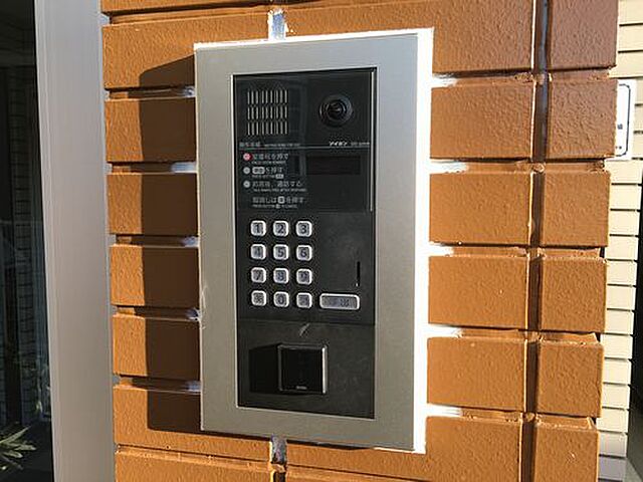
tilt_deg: -5.1
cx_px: 322
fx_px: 539
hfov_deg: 61.7
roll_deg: +0.3
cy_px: 241
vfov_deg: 48.2
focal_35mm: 29
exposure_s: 1/184
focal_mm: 4.15
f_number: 2.2
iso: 25
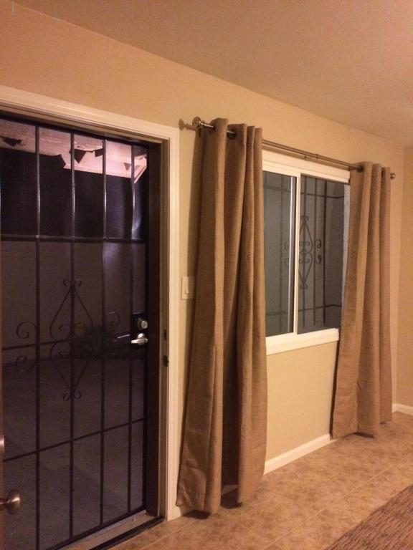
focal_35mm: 29
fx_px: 461
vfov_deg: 61.7
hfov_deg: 48.2
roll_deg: -0.1
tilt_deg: -2.7
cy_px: 275
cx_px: 206
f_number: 2.2
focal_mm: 4.15
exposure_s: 1/15
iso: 500
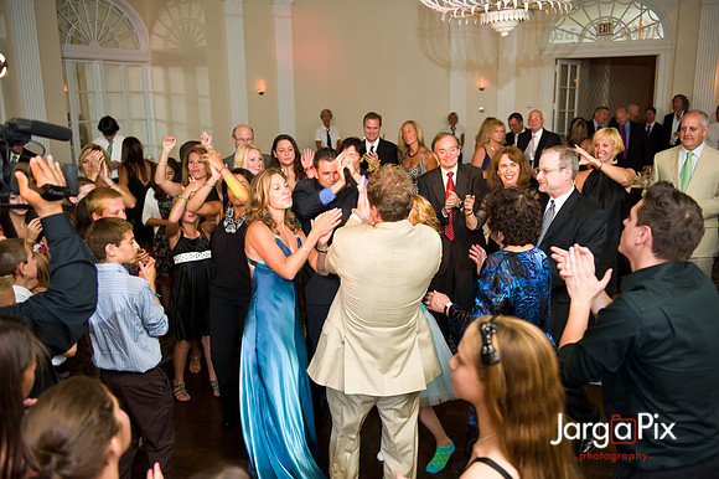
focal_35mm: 35
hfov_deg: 54.5
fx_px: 699
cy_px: 240
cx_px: 360
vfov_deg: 37.8
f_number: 3.2
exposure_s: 1/125
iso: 1600
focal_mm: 35
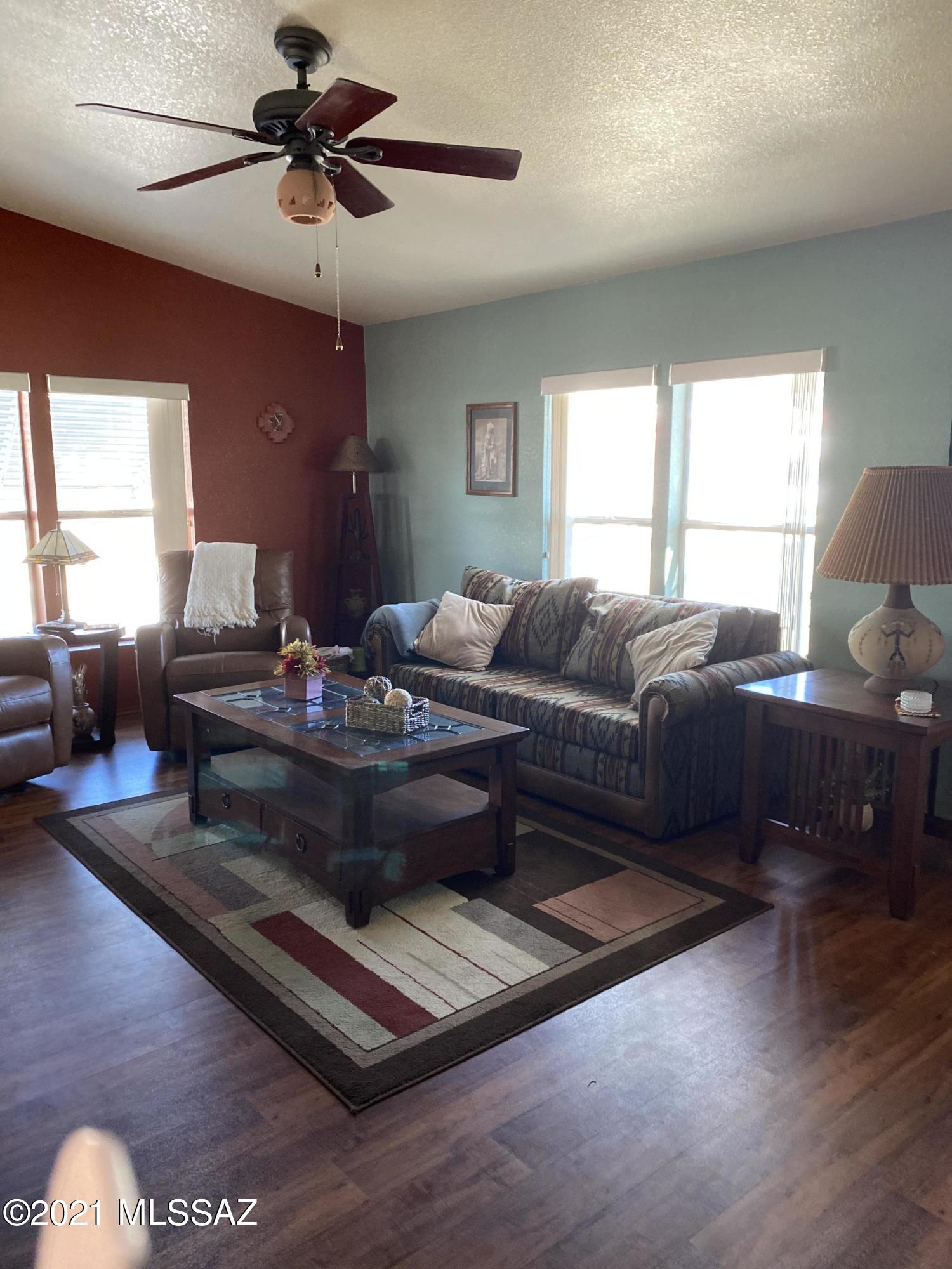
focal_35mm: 26
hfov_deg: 53.1
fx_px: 953
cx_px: 476
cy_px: 634
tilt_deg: -10.8
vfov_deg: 67.3
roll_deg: -1.0
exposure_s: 1/60
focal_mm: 4.25
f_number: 1.8
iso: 250
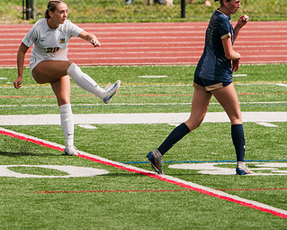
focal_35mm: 894
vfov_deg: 1.7
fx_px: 7591
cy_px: 120
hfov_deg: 2.2
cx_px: 101
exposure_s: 1/1600
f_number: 6.3
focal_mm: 524
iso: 320
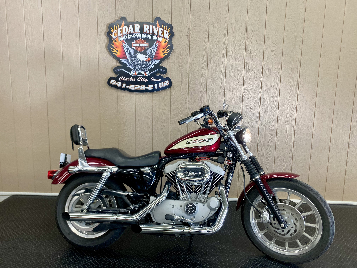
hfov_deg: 67.3
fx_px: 268
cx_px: 178
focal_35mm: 26
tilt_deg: -9.3
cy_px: 134
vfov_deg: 53.1
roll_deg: -1.7
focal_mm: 4.25
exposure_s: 1/120
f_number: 1.8
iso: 100
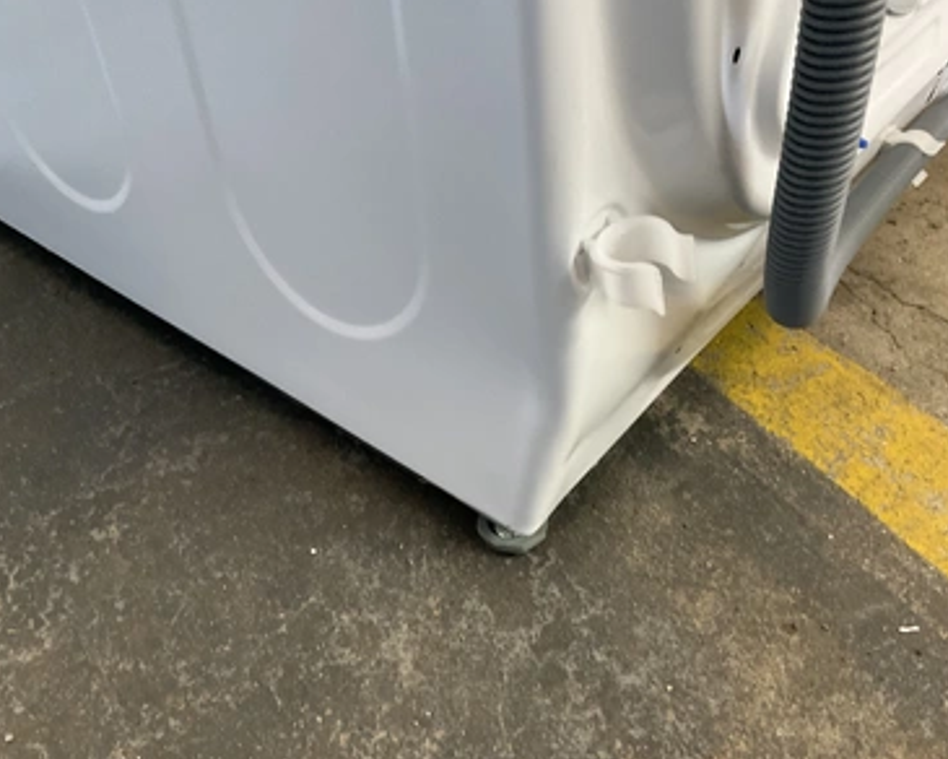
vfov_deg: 47.1
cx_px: 506
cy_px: 385
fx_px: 870
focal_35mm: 31
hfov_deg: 57.1
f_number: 1.8
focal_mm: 3
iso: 250
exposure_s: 1/40
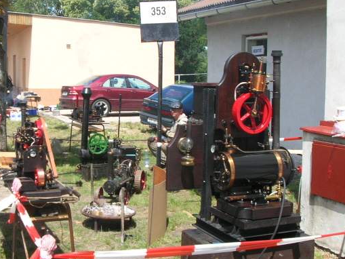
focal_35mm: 55
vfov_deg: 26.6
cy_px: 123
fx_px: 548
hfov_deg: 34.7
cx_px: 121
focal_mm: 5.8
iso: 50
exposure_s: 1/170
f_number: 5.6
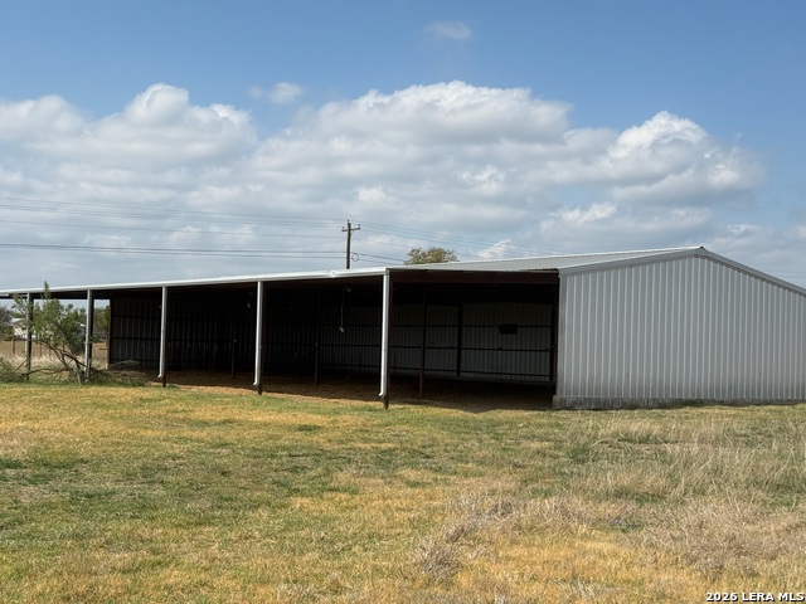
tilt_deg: +2.9
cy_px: 302
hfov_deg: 39.7
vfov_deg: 30.3
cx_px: 403
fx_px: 1118
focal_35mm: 48
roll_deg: -2.0
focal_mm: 6.76
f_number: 1.78
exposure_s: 1/7143
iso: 64
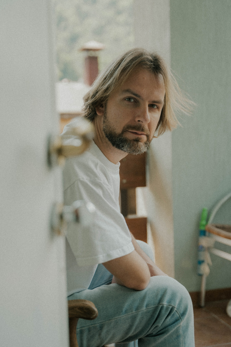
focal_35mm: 50
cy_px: 174
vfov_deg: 39.6
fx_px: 481
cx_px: 116
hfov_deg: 27.0
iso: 160
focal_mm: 50
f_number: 2.8
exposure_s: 1/200
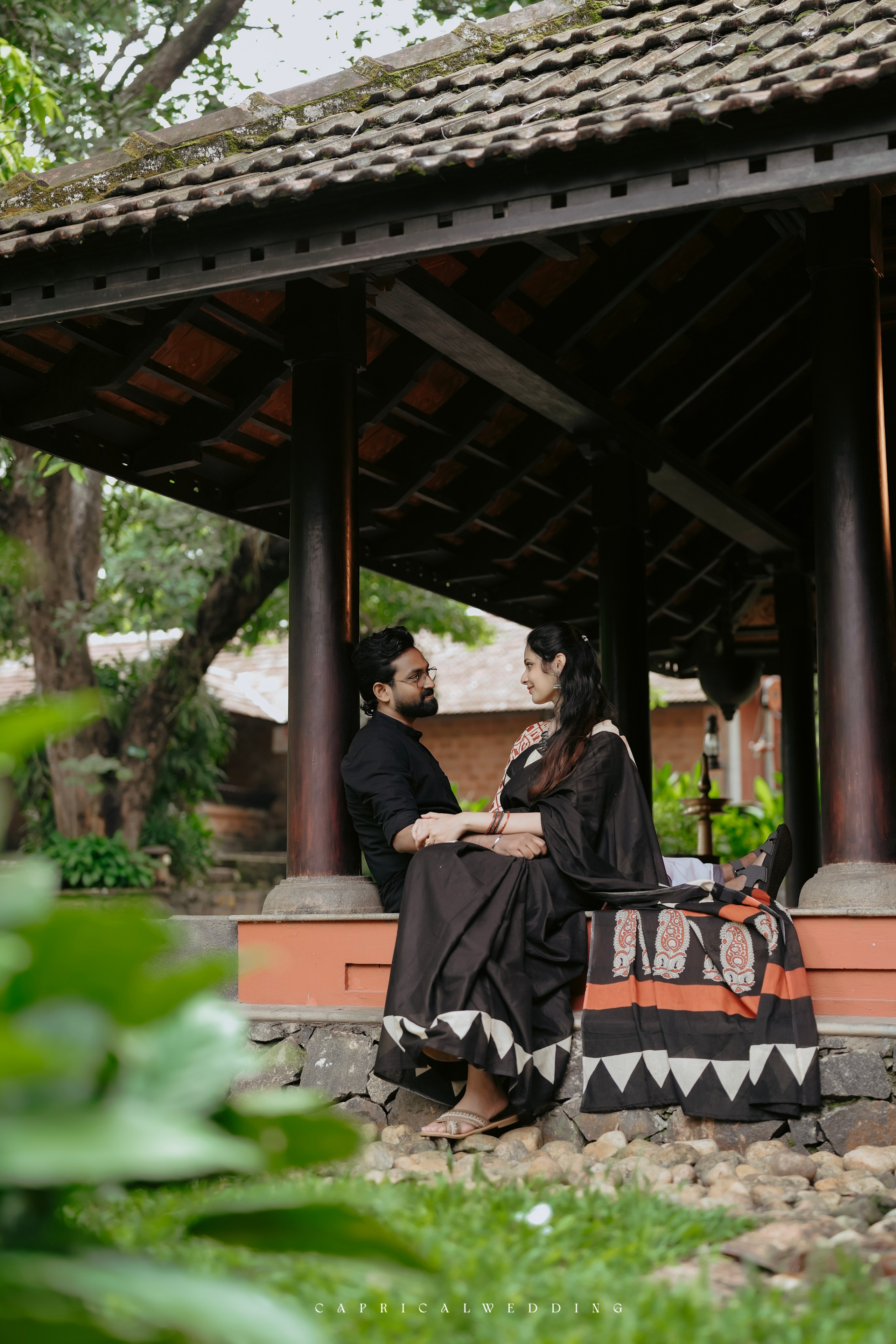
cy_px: 672
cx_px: 448
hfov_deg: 27.0
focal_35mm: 50
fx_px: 1867
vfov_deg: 39.6
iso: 320
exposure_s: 1/400
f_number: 1.8
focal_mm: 50
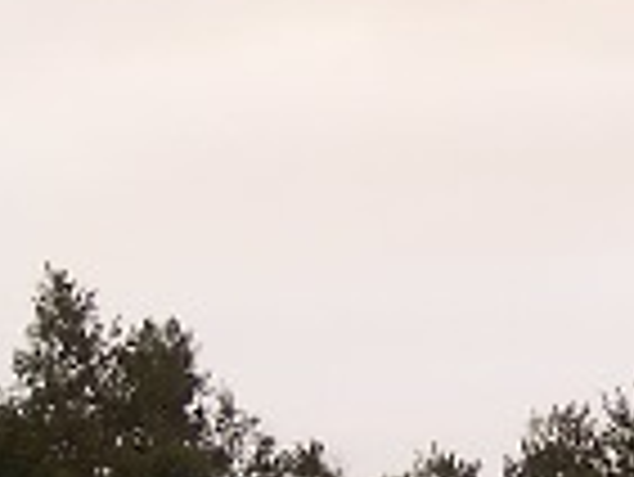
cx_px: 674
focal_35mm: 215
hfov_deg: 9.1
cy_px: 346
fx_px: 3941
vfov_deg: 6.9
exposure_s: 1/90
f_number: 2.8
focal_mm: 8
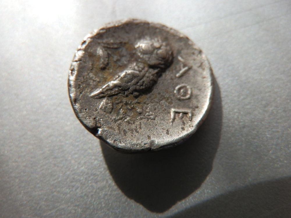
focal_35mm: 34
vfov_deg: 41.8
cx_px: 146
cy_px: 109
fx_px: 286
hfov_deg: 54.0
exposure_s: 1/320
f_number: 3.5
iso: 80
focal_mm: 6.17
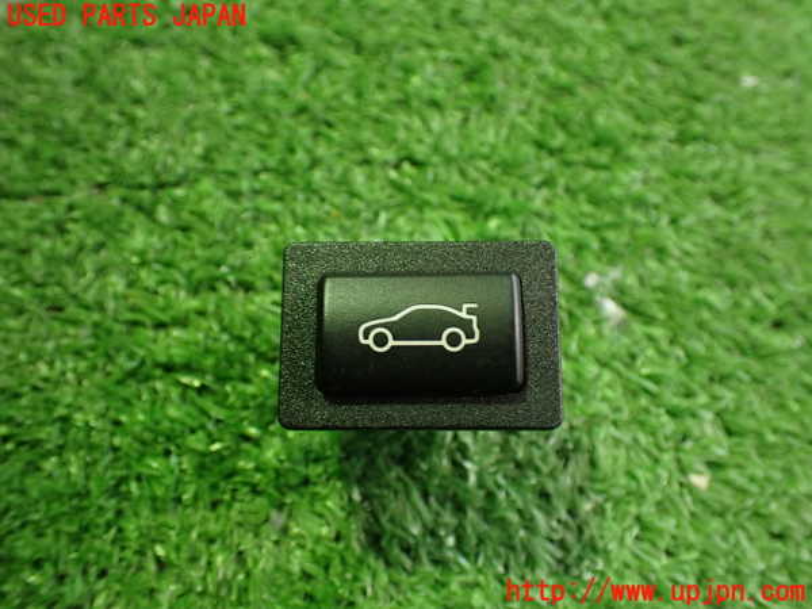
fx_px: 751
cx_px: 406
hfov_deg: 56.8
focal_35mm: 32
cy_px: 304
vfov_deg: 44.2
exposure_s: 1/40
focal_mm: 5.79
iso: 800
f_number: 2.4
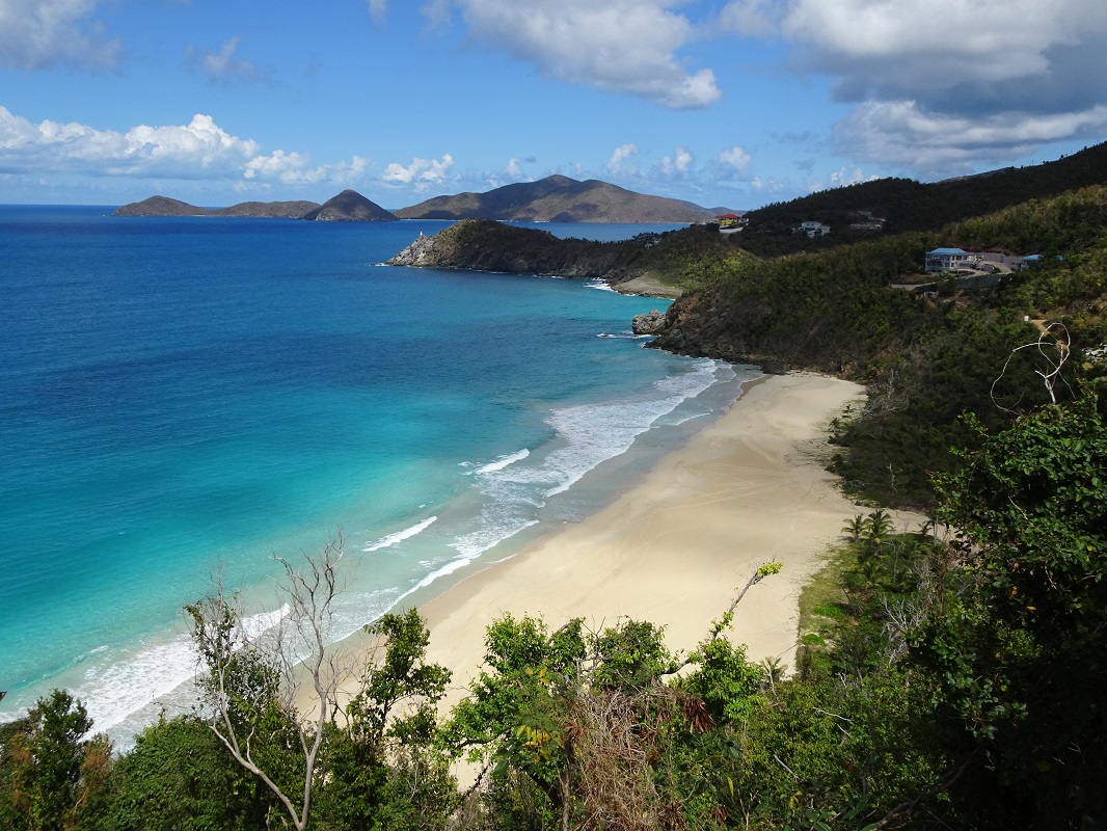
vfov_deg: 46.8
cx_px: 554
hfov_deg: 60.0
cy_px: 416
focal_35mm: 30
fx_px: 960
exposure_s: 1/1250
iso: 80
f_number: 3.5
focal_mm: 5.09
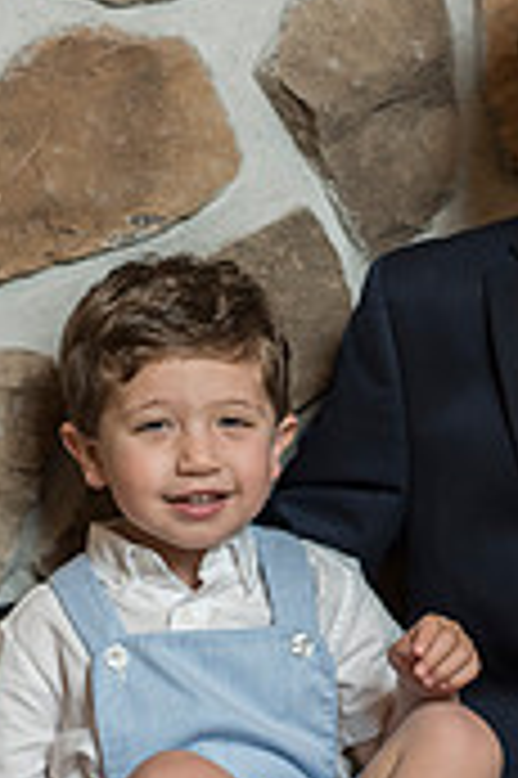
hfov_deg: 10.5
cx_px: 405
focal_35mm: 130
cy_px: 409
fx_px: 2811
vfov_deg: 15.8
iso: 800
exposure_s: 1/125
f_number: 4
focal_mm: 50
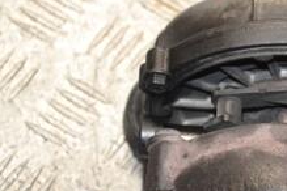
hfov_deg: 12.7
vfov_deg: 8.8
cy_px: 153
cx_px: 371
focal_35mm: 156
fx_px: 1244
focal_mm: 38
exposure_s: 1/100
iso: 800
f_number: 5
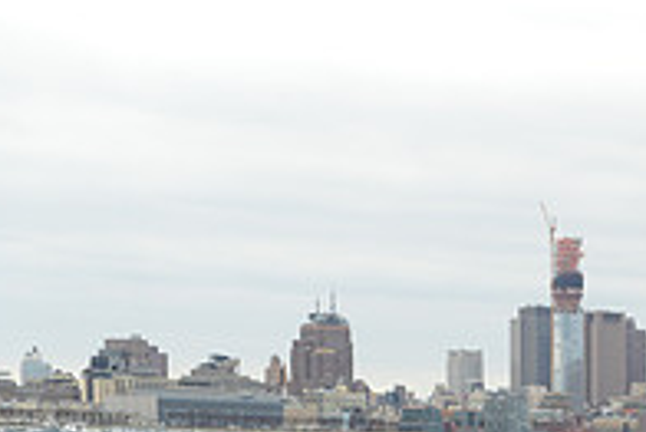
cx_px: 936
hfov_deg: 13.7
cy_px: 599
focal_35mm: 142
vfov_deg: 9.5
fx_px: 2550
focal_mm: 48
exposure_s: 1/250
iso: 400
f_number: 10
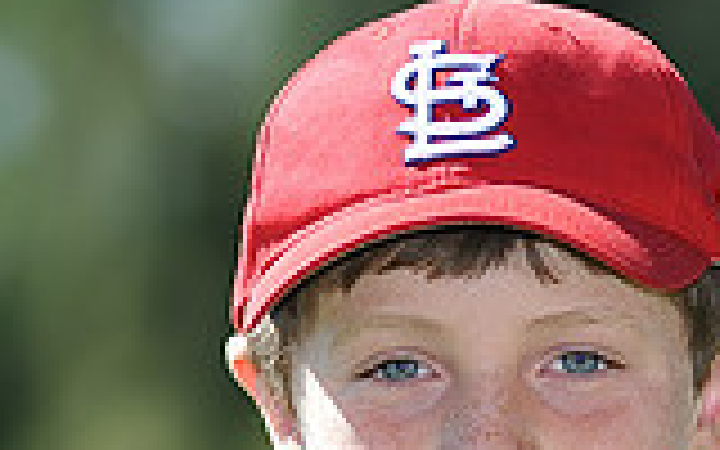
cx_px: 490
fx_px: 13068
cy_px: 626
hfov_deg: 3.2
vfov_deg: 2.0
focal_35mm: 666
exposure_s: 1/800
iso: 200
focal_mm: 180
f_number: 4.5
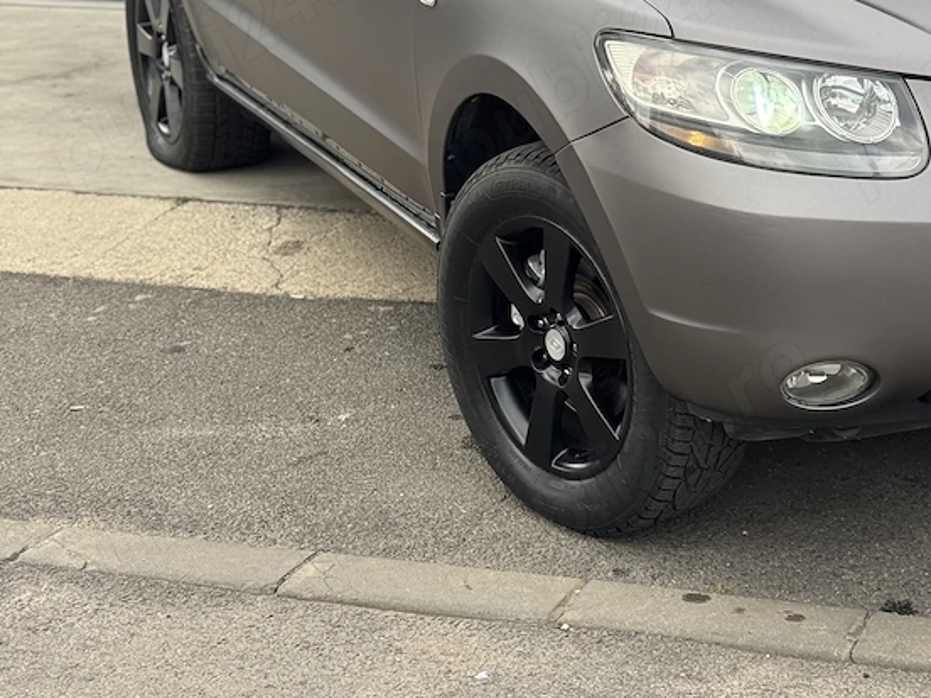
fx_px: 2340
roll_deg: -0.6
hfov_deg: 22.0
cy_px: 76
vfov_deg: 16.8
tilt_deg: -9.4
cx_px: 821
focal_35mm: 87
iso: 64
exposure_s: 1/952
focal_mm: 6.76
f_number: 1.78
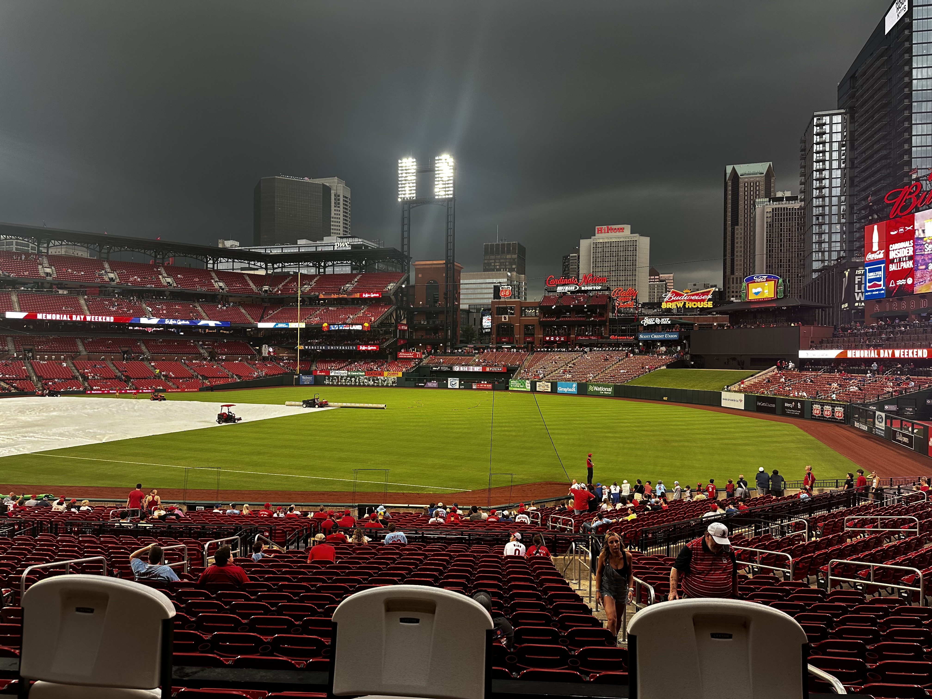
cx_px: 466
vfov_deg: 56.8
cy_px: 350
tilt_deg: +0.2
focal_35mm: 24
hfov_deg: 71.6
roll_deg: +0.1
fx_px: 646
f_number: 1.78
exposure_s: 1/195
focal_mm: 6.86
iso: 125
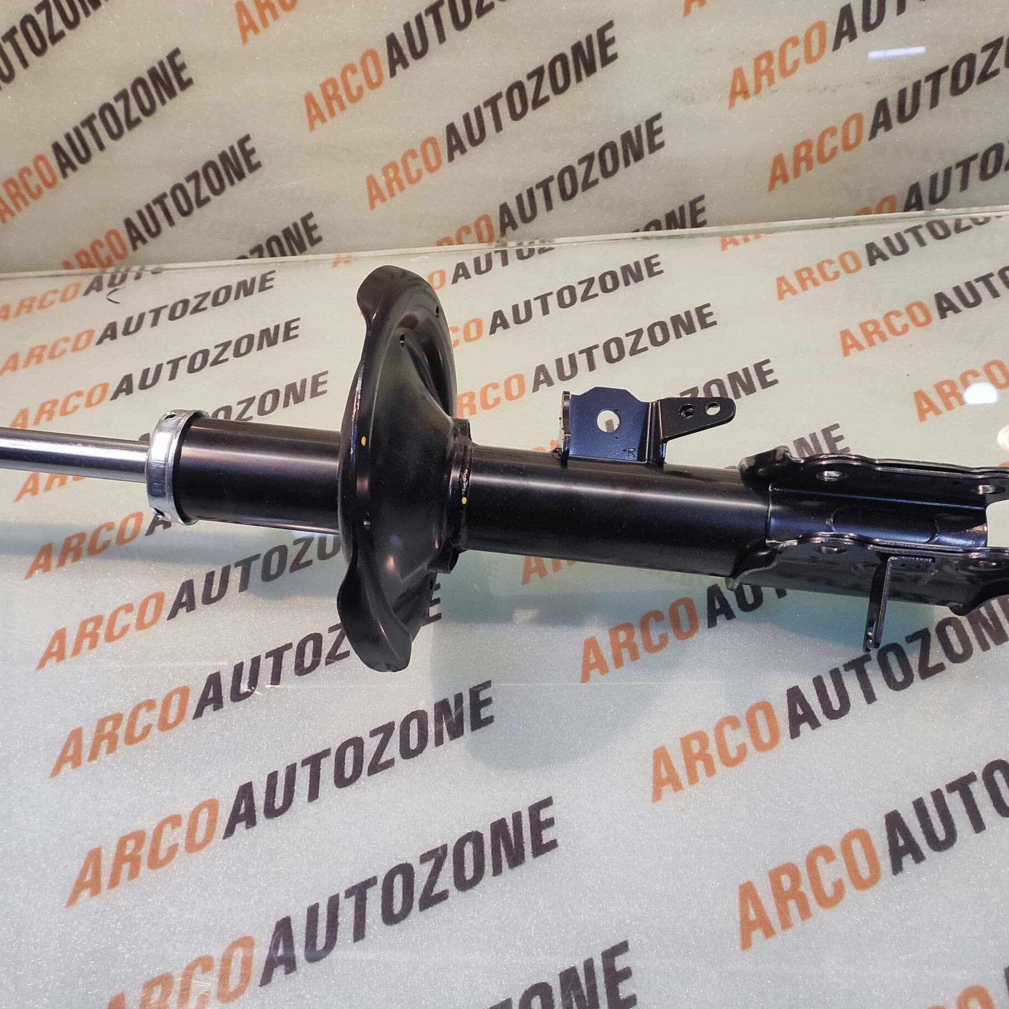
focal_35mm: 21
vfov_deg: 72.1
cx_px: 456
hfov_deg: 72.0
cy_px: 517
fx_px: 693
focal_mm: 4.74
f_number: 1.79
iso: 152
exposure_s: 1/33
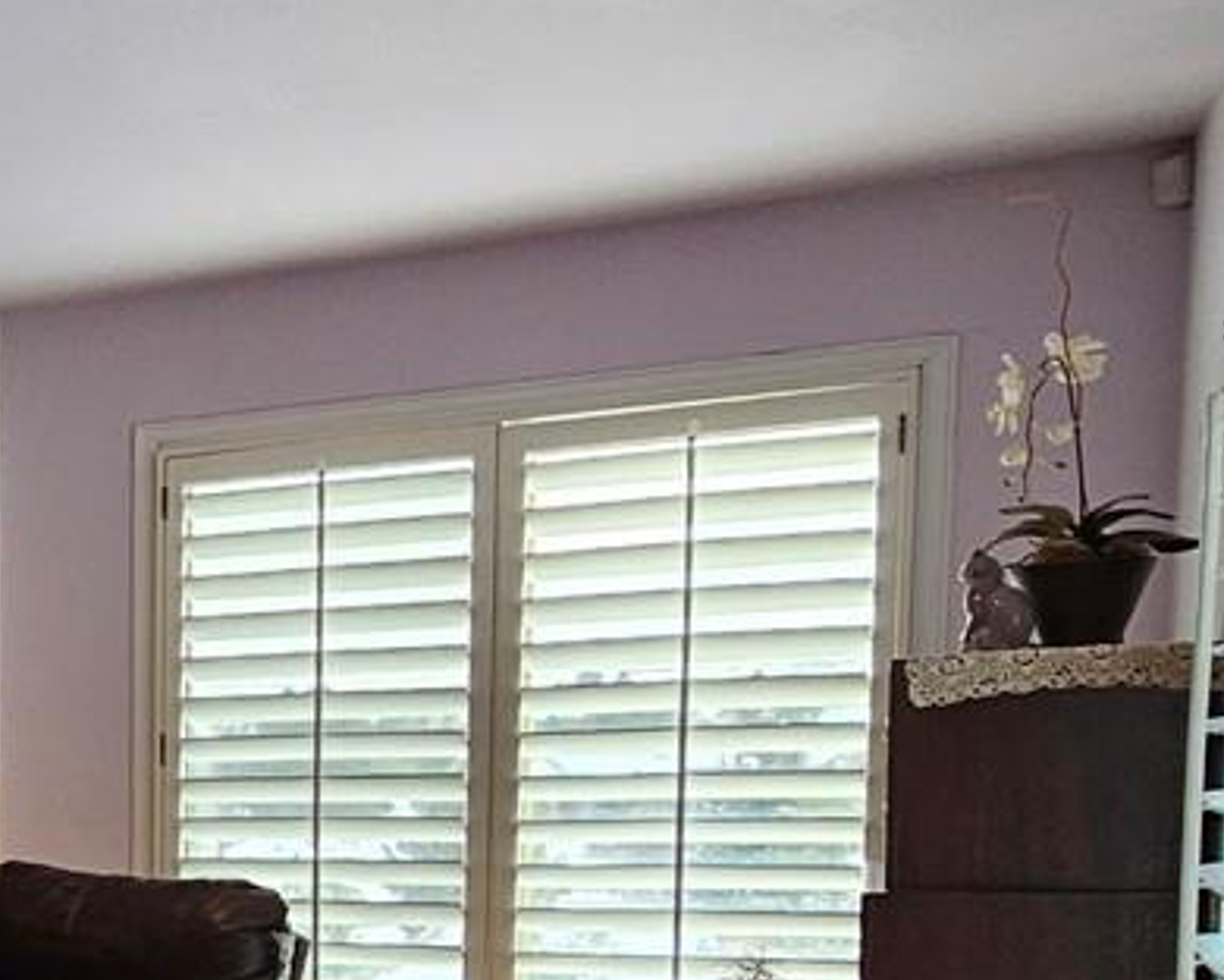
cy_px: 939
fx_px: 1884
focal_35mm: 52
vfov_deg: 27.7
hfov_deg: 23.6
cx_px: -835
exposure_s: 1/60
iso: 64
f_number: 2.2
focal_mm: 2.2
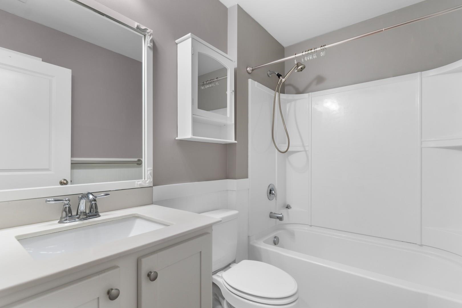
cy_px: 154
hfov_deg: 96.7
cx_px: 231
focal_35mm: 16
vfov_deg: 73.7
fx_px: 205
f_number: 4.8
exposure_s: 1/5
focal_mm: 11
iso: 100
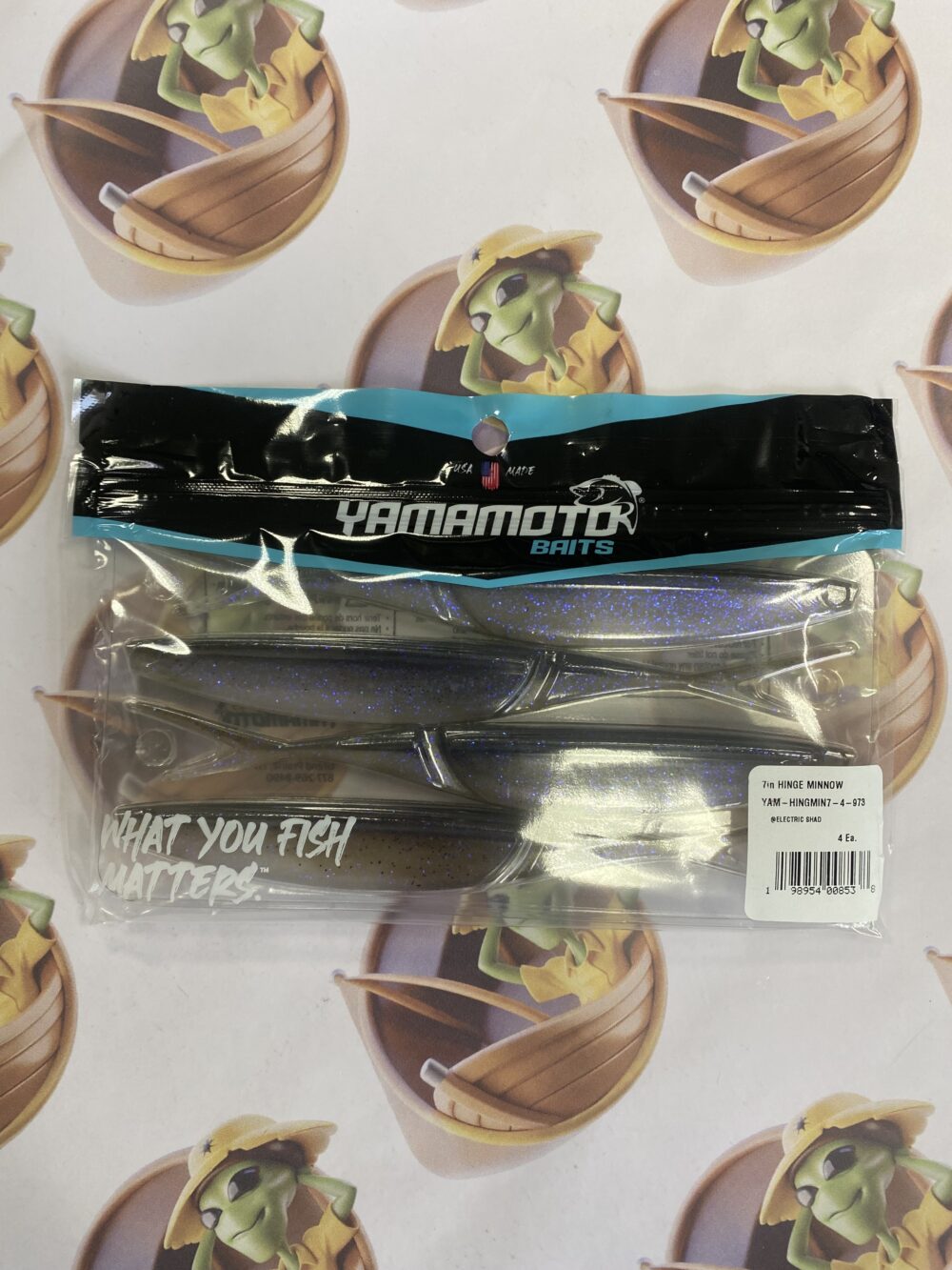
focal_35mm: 26
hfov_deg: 53.1
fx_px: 953
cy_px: 635
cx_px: 476
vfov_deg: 67.3
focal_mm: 4.25
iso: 100
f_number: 1.8
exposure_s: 1/120
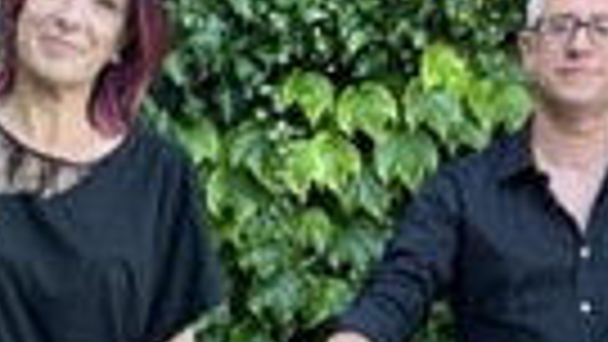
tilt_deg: -7.3
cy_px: 513
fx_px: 2435
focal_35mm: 151
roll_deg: -1.1
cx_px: -293
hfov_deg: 13.4
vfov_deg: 7.9
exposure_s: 1/121
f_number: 1.5
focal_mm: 5.7
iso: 80
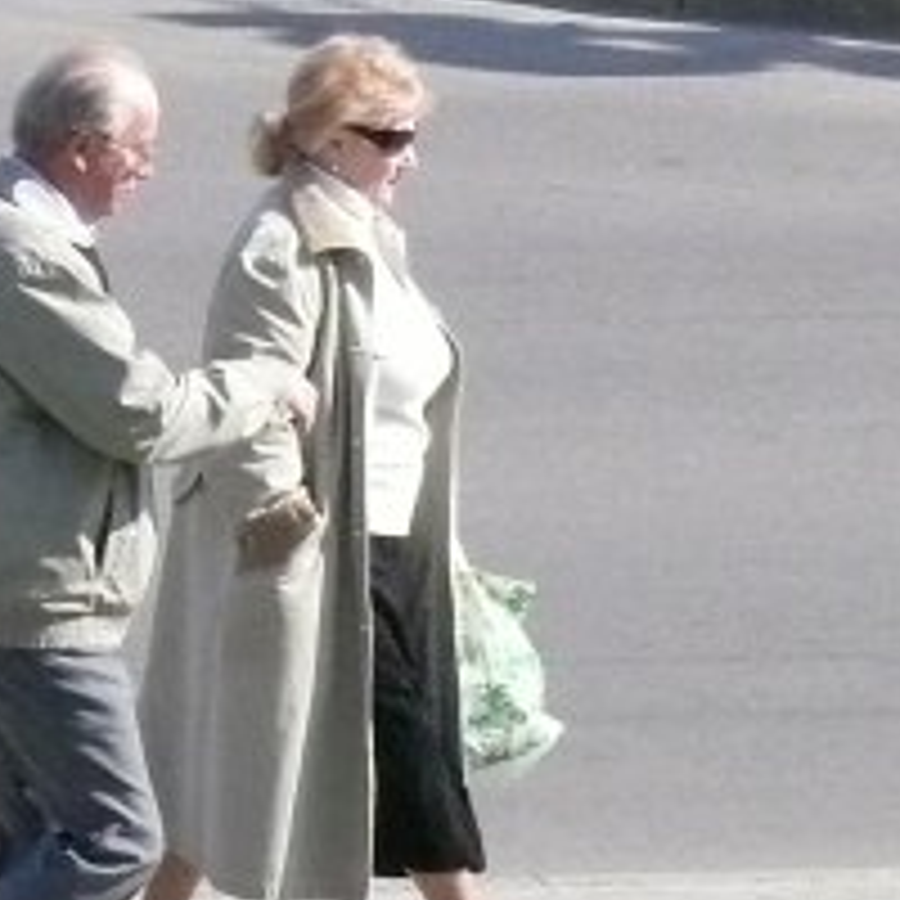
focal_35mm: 395
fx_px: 11619
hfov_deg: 4.4
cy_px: 549
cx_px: -180
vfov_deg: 4.4
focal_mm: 19.1
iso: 400
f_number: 8
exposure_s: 1/640
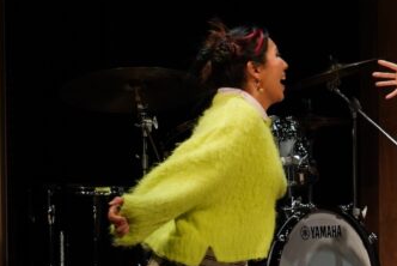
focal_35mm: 191
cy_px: 201
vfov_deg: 7.2
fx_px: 2108
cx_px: 569
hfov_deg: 10.4
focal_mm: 62
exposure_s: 1/640
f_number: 4
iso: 2000
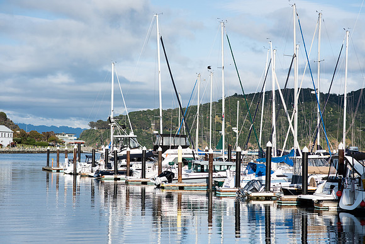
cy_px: 122
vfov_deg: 16.1
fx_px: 862
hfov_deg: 23.9
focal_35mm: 85
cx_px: 182
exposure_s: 1/8000
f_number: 4
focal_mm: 85
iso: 500
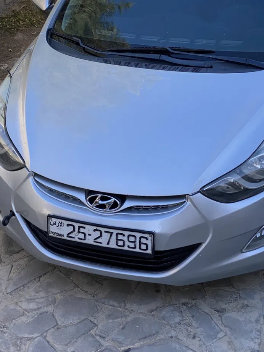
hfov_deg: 19.1
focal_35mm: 77
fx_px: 783
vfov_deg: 25.3
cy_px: 141
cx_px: 140
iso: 20
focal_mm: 6
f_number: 2
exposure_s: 1/340
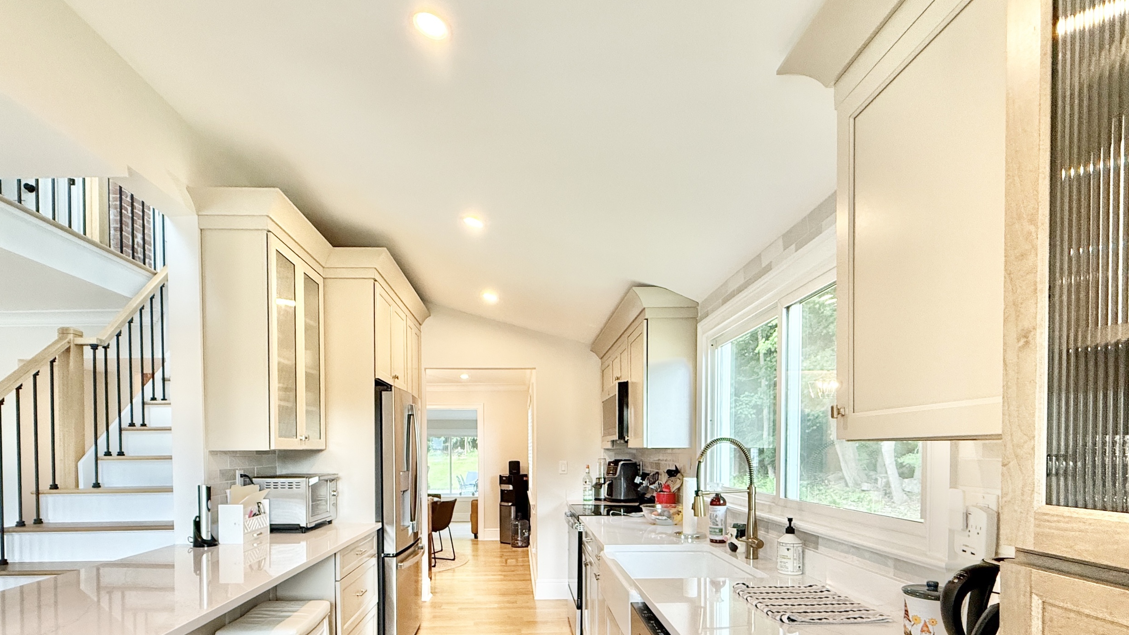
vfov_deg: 55.9
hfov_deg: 89.5
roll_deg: +1.2
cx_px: 537
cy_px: 464
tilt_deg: -1.1
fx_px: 569
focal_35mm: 19
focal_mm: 2.22
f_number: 2.2
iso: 250
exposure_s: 1/120
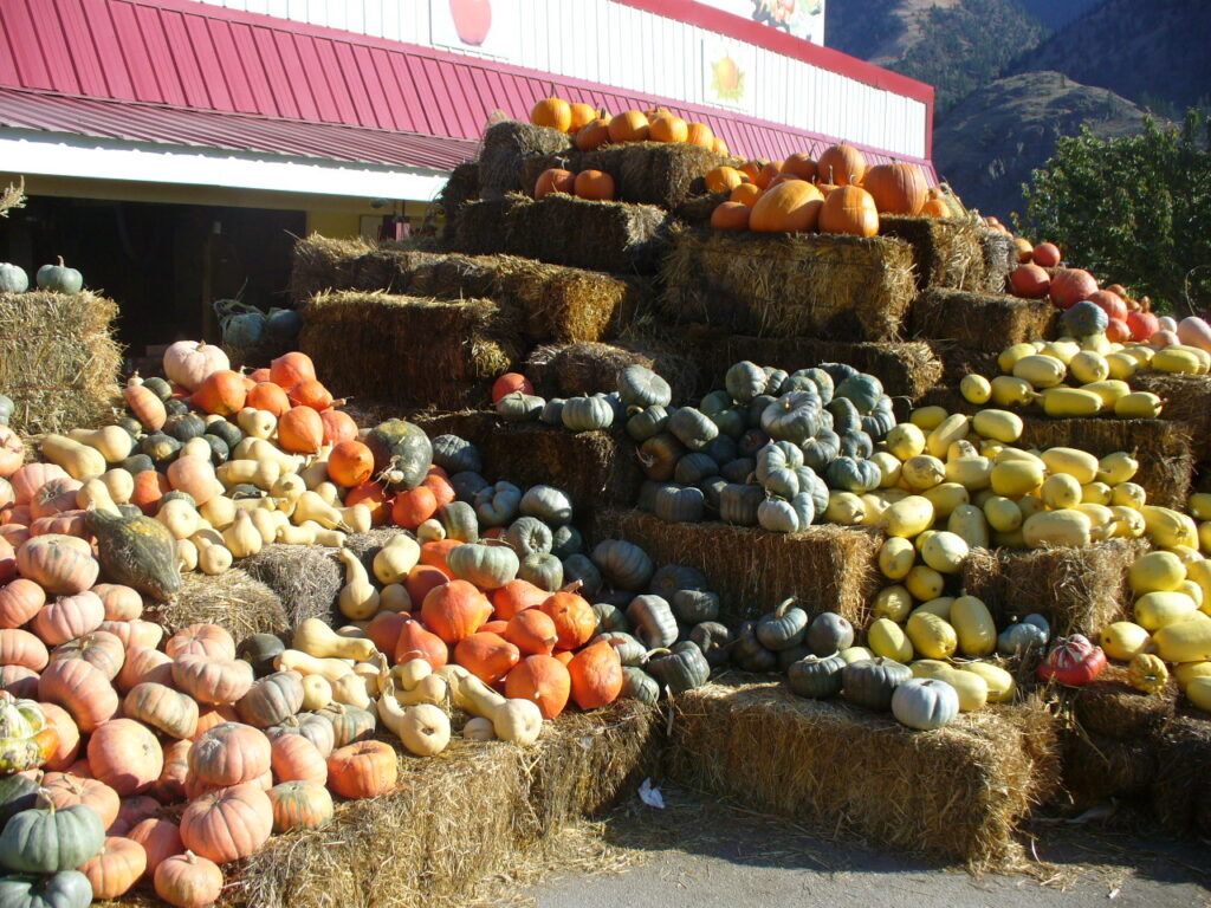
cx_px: 606
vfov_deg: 38.7
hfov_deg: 50.1
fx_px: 1294
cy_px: 454
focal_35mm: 37
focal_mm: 6.1
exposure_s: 1/250
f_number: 5.6
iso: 80
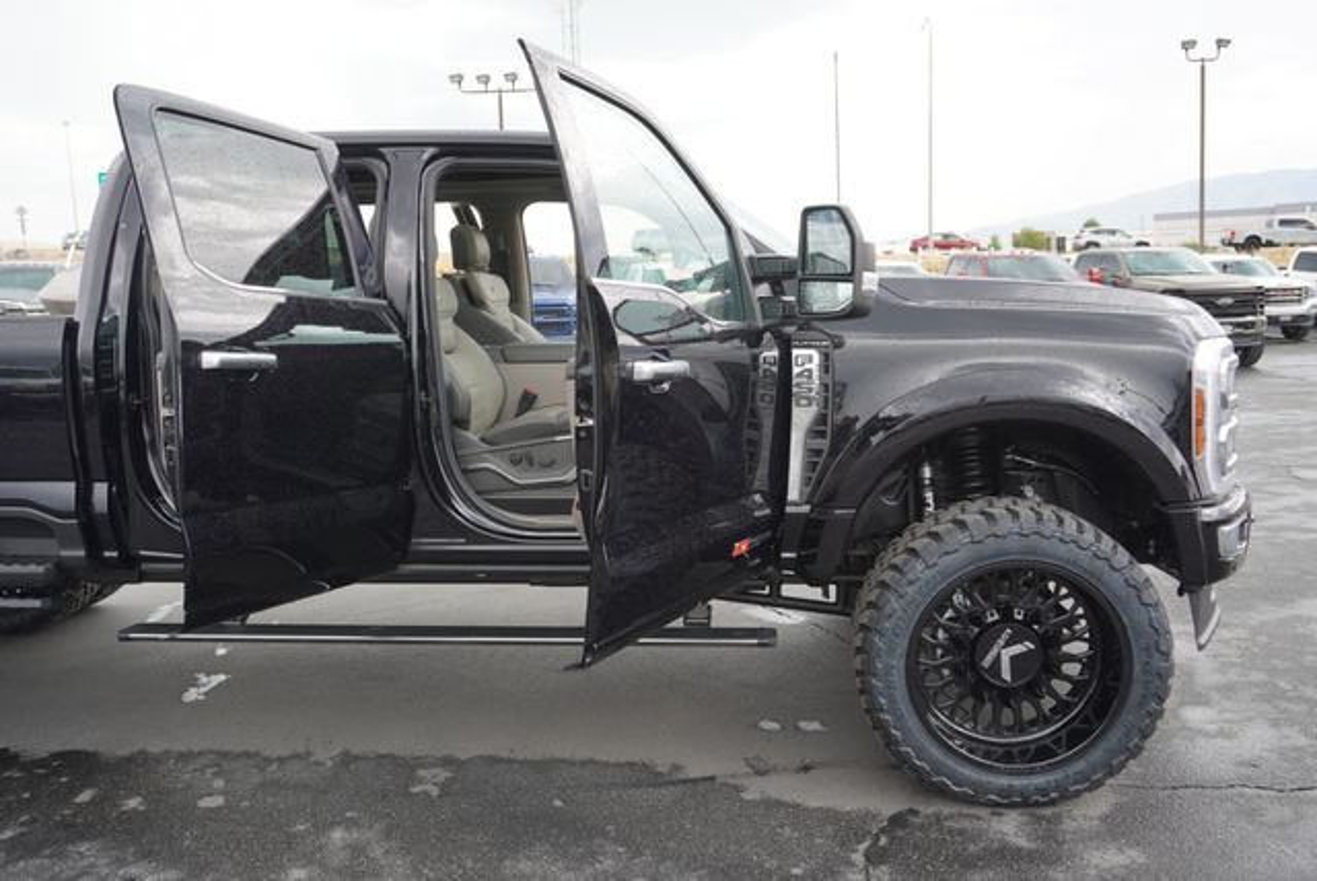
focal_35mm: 32
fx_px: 1153
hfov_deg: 59.4
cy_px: 440
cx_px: 658
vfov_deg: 41.8
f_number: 4.5
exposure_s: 1/100
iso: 100
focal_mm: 21
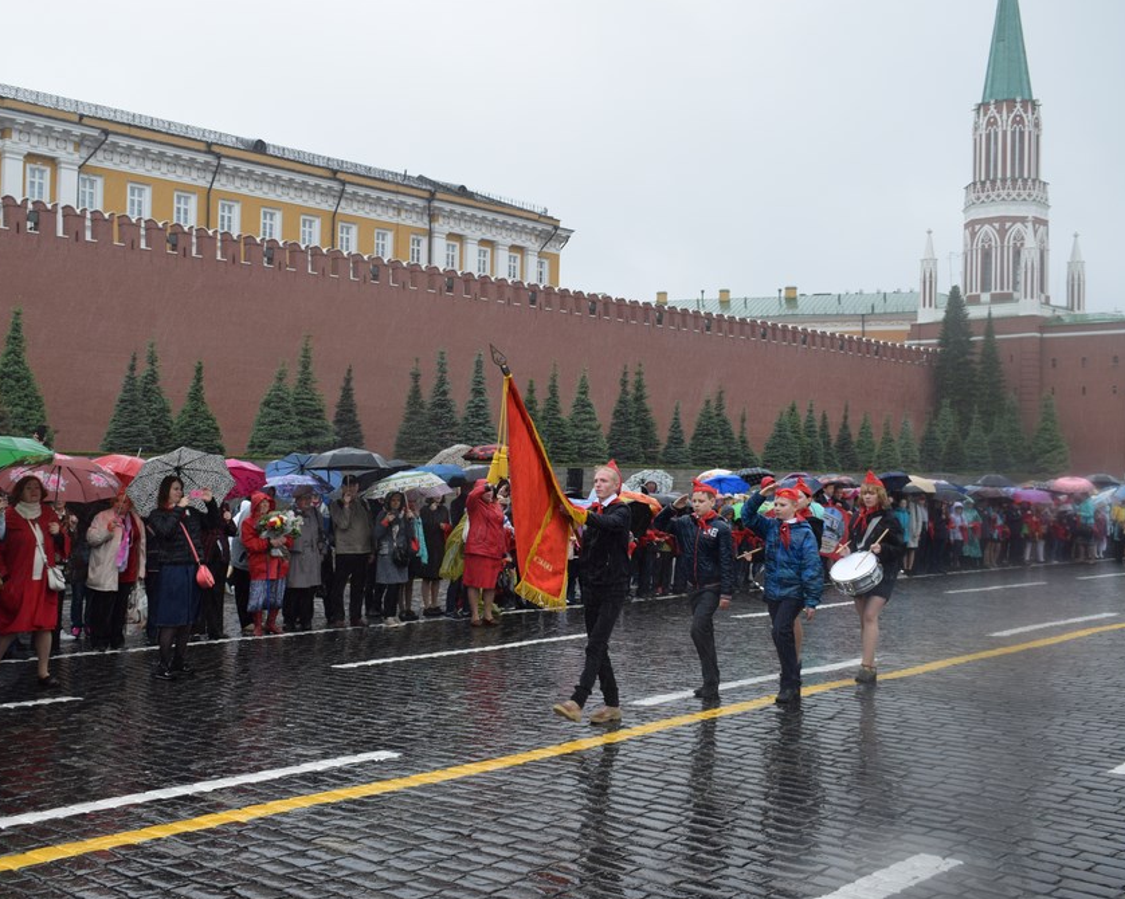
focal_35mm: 40
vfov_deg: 37.7
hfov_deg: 46.2
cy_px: 450
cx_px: 495
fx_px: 1317
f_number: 6.3
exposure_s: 1/160
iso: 100
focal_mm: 23
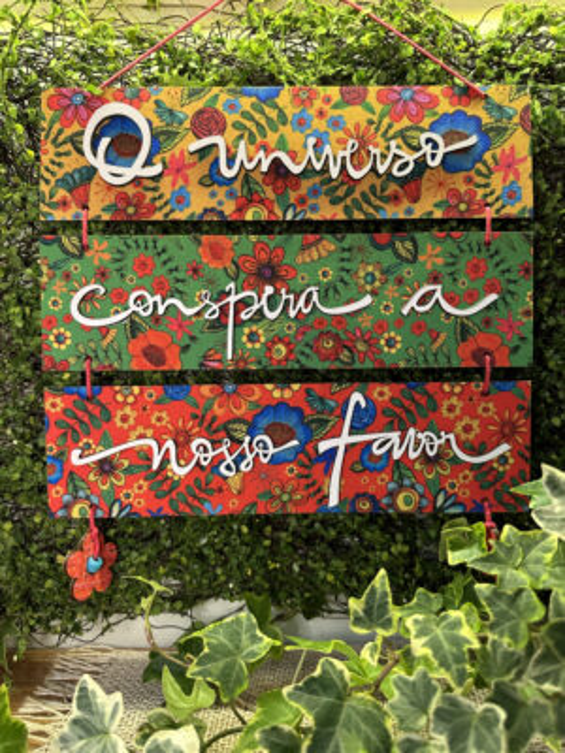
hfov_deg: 56.8
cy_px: 376
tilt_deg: -7.7
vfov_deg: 71.6
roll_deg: +0.9
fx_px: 522
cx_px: 282
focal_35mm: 24
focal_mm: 6.86
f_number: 1.78
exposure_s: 1/60
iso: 250
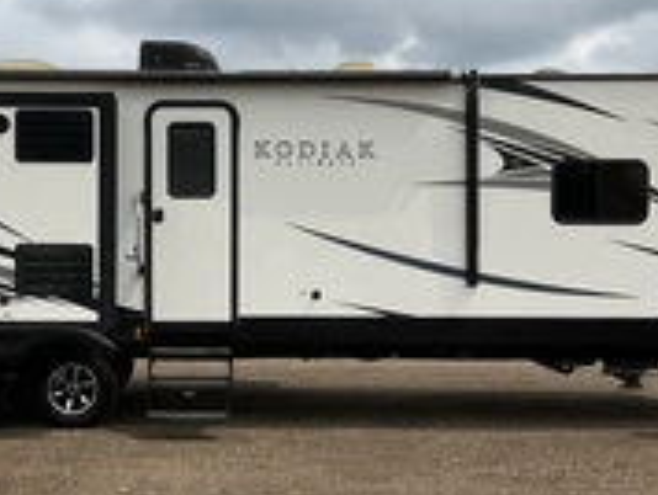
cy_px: 262
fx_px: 1237
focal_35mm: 65
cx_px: 225
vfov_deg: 22.6
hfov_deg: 29.6
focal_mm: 3
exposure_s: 1/2141
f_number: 1.8
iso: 25
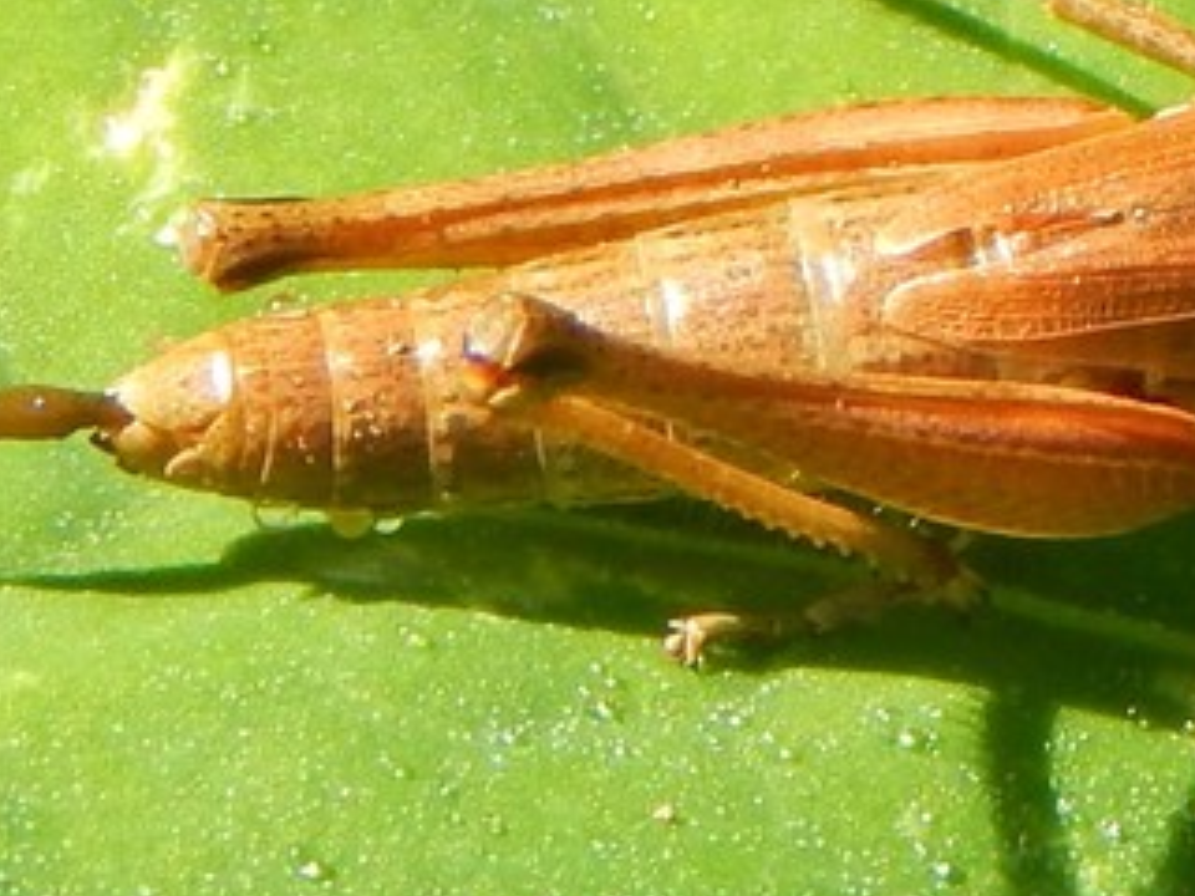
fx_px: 19021
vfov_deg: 2.7
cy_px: 231
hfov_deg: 3.6
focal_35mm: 551
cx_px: 1100
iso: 125
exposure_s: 1/250
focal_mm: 37.1
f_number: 5.4
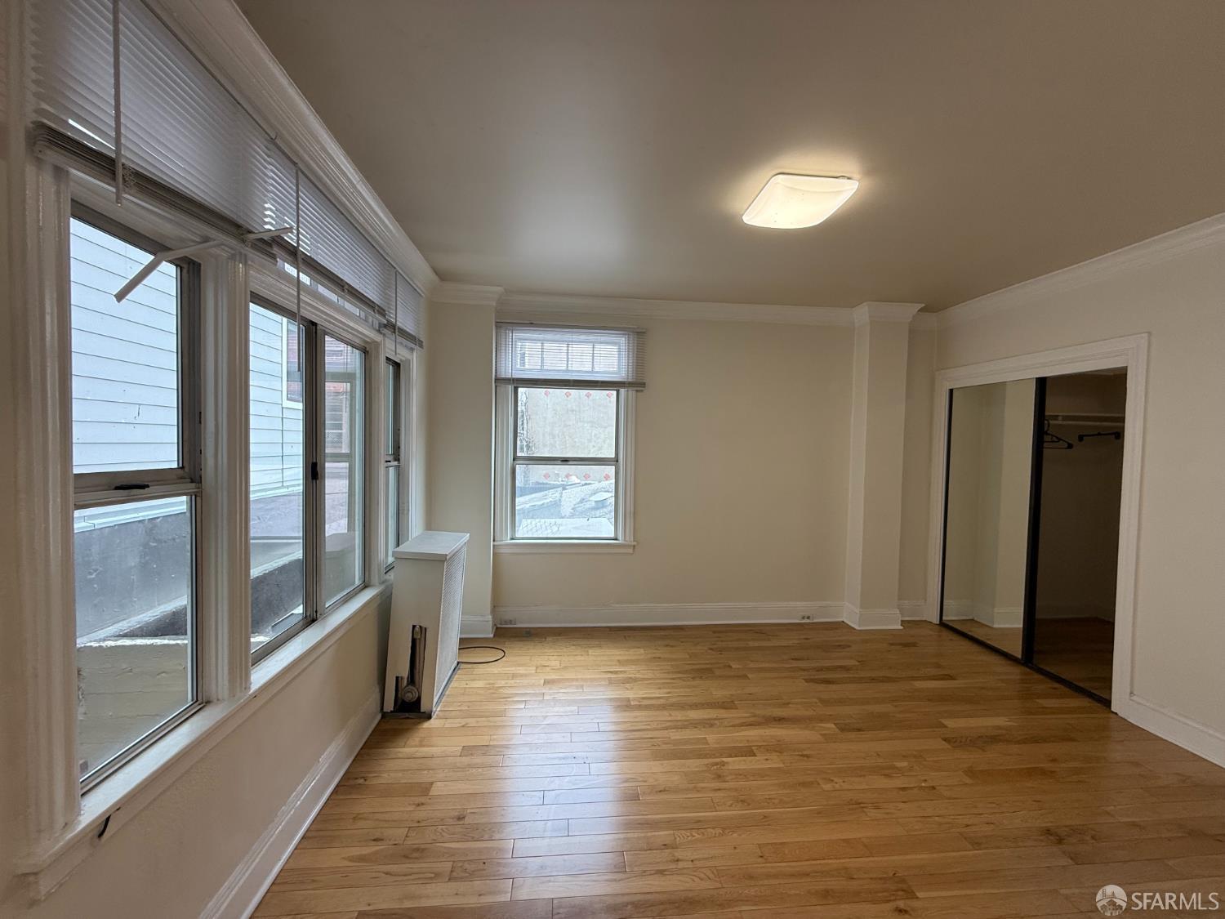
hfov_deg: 102.1
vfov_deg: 85.7
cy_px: 460
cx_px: 612
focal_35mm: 14
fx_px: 495
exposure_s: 1/120
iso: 80
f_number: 2.2
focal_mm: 2.22
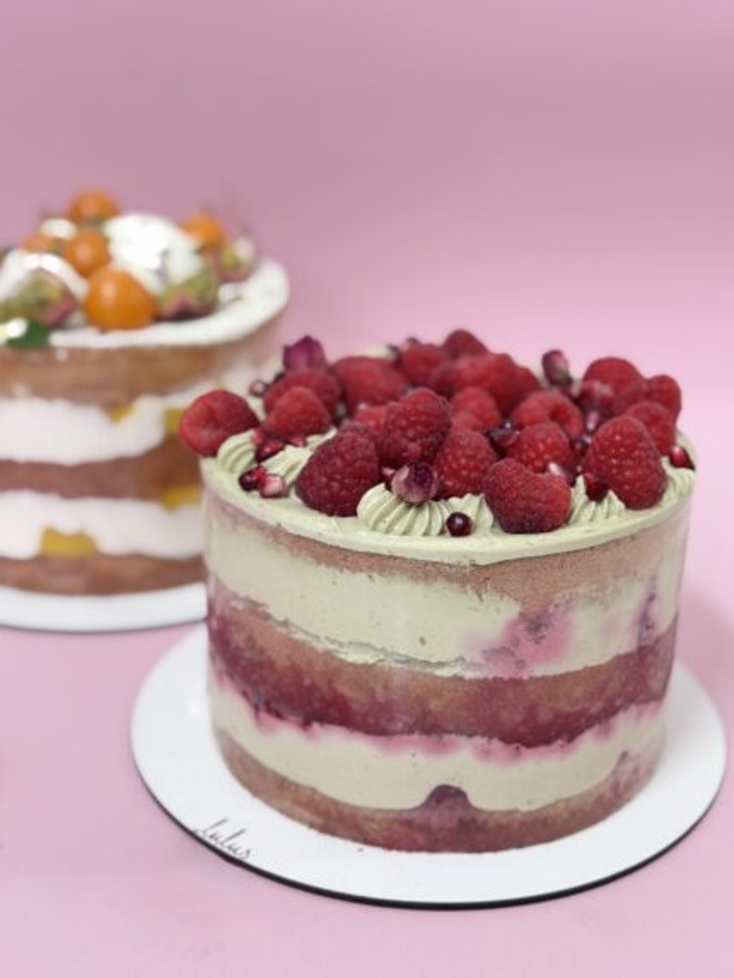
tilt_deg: -22.1
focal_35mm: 48
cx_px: 367
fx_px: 1357
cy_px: 489
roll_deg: -0.9
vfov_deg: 39.6
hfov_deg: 30.3
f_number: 1.78
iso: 200
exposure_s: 1/50
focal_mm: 6.76
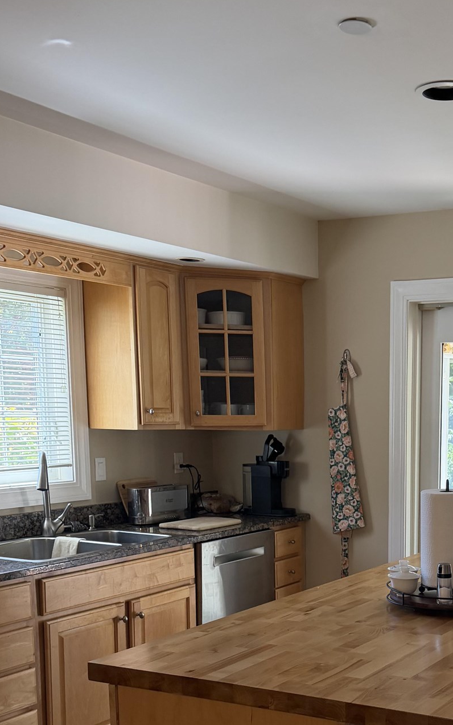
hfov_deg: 27.1
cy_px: 539
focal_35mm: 46
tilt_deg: -6.3
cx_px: 395
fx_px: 909
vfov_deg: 42.2
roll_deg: -0.4
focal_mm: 6.76
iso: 200
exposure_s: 1/203
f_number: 1.78
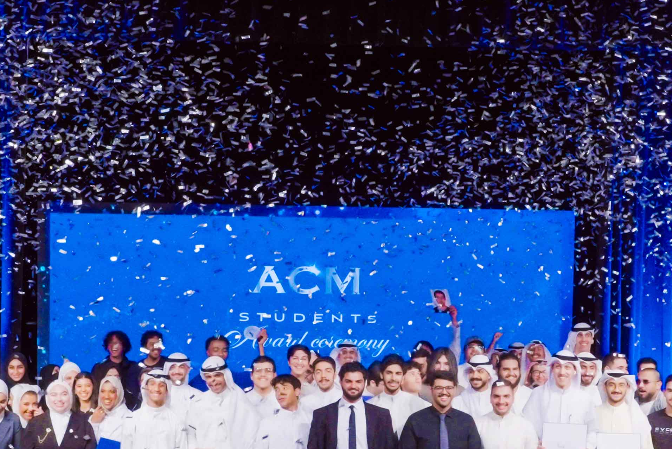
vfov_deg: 19.0
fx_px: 1326
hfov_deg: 28.4
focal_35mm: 71
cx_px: 365
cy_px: 371
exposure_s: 1/80
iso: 12800
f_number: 13
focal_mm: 32
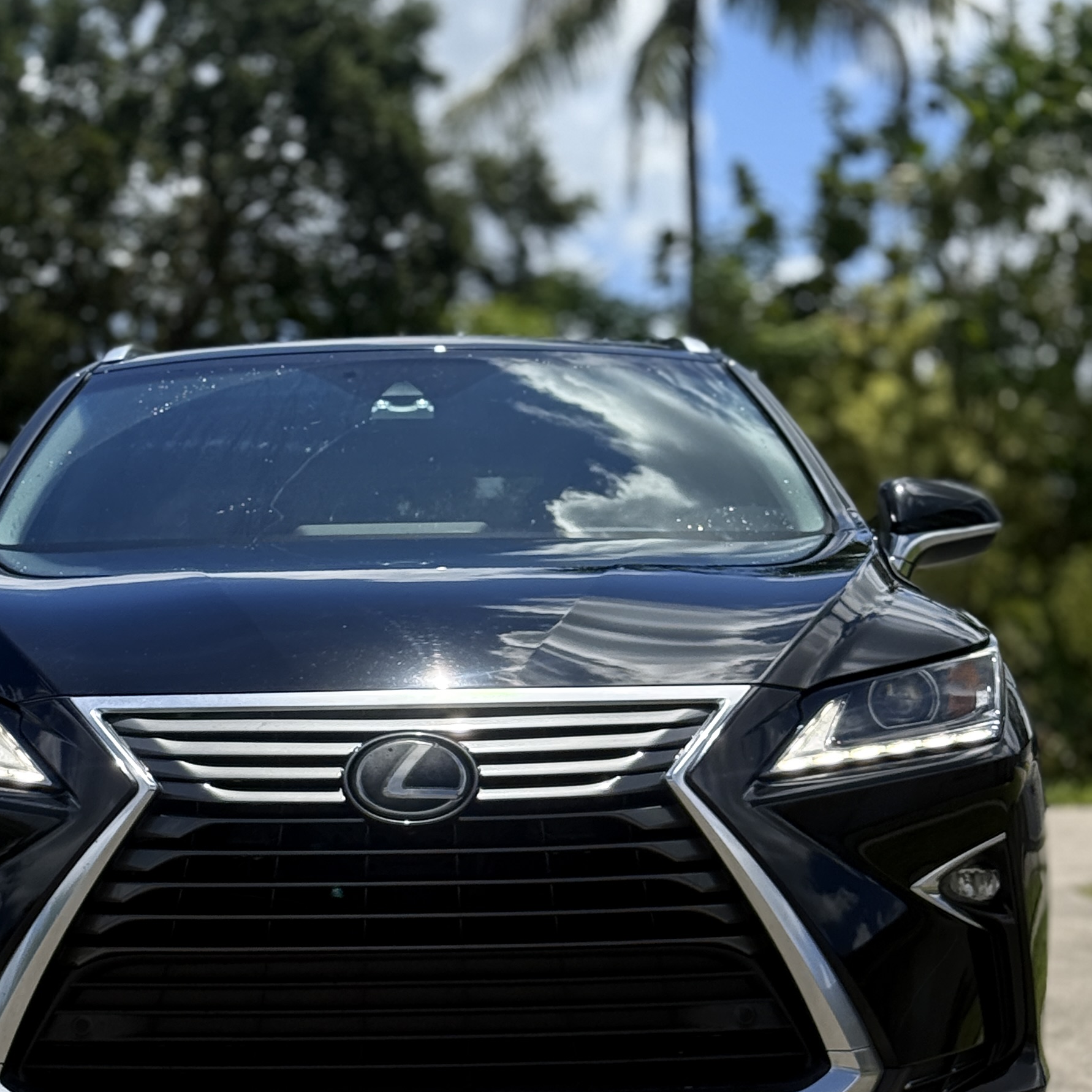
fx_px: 3426
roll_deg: -0.6
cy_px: 787
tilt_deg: -0.8
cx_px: 412
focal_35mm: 96
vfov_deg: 18.0
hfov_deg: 18.1
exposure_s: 1/7143
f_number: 1.78
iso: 100
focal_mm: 6.76
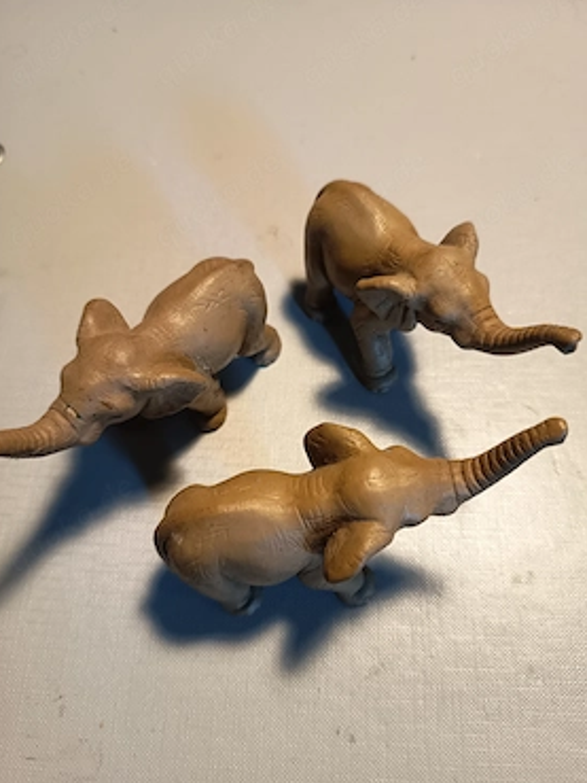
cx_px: 295
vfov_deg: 67.3
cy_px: 395
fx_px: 588
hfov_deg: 53.1
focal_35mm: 26
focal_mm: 5.27
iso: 399
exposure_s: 1/25
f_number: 1.7
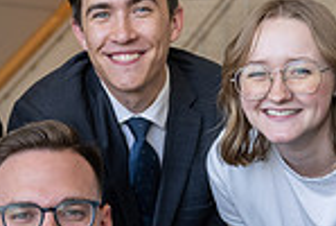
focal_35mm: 176
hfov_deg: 11.6
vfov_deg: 7.8
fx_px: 1646
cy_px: 152
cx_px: 49
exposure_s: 1/200
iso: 500
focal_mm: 43
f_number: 4
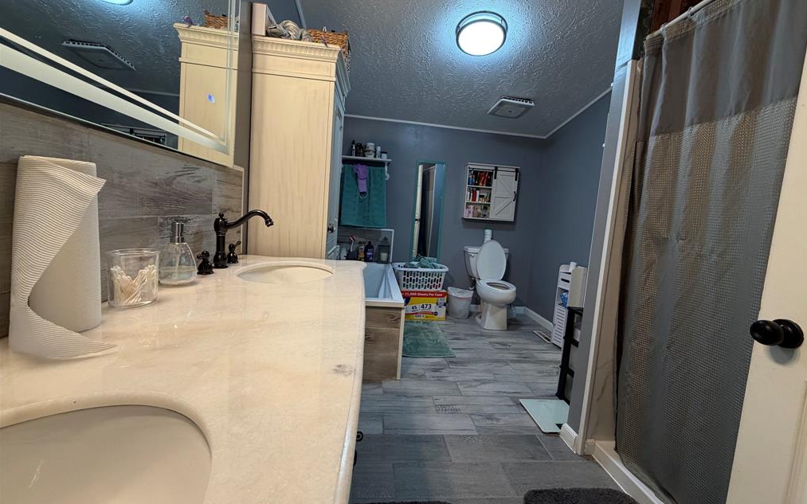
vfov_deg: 74.8
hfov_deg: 101.5
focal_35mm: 15
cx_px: 407
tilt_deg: -5.8
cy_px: 243
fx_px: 330
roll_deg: -4.2
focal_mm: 2.22
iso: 250
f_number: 2.2
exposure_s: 1/120
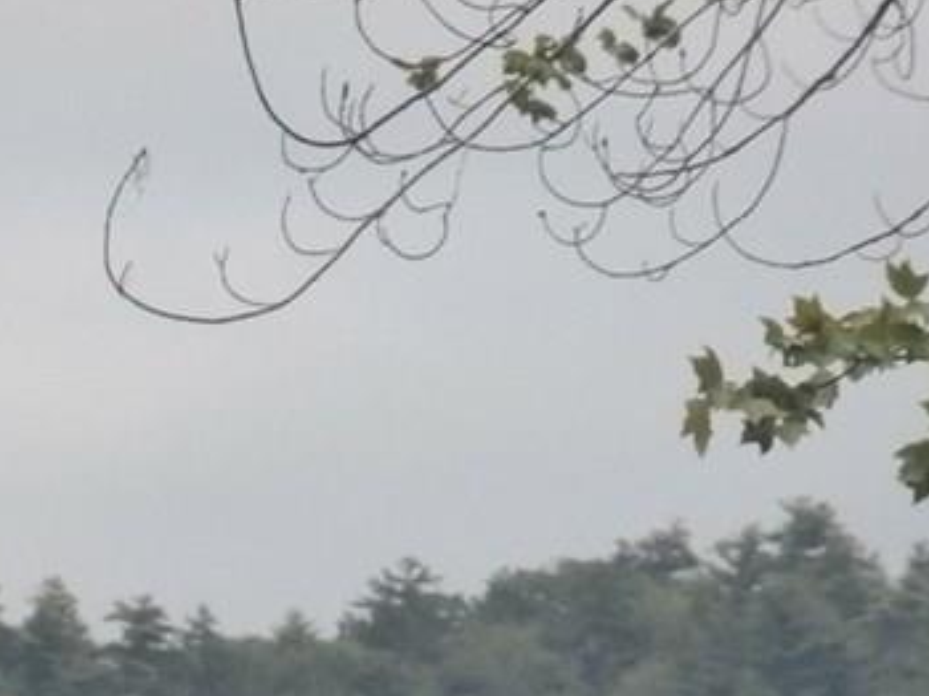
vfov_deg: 2.1
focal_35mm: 703
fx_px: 18854
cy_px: 919
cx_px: -24
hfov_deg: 2.8
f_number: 5.8
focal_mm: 42
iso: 100
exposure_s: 1/200
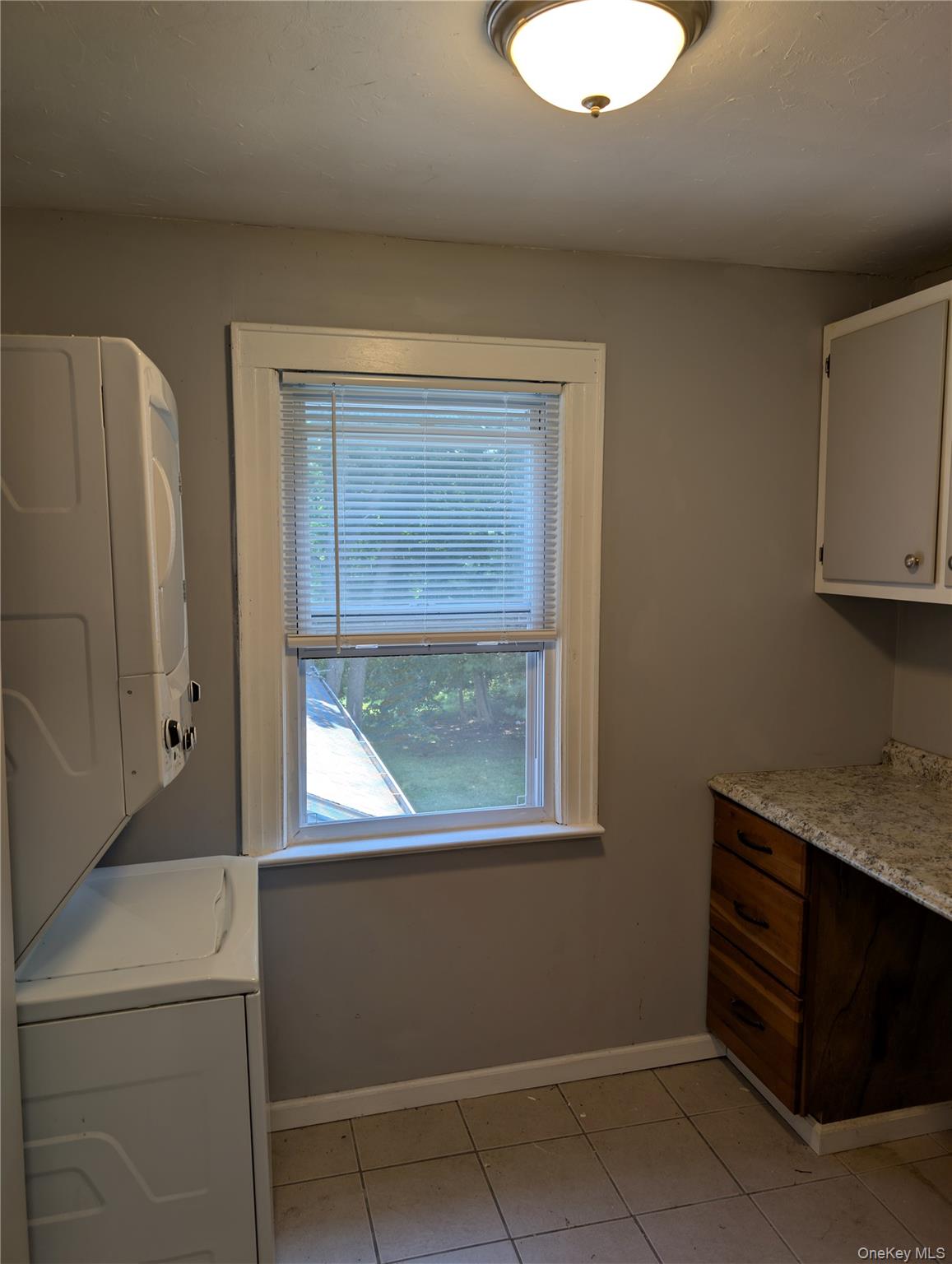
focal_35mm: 24
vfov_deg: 71.5
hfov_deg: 56.9
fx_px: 878
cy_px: 632
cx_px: 476
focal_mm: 6.9
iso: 50
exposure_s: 1/120
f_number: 1.68
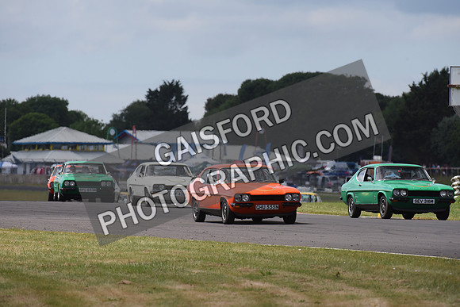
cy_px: 154
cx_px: 230
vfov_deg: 3.4
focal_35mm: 400
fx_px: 5112
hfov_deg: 5.2
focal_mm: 400
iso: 1100
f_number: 8
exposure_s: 1/1000
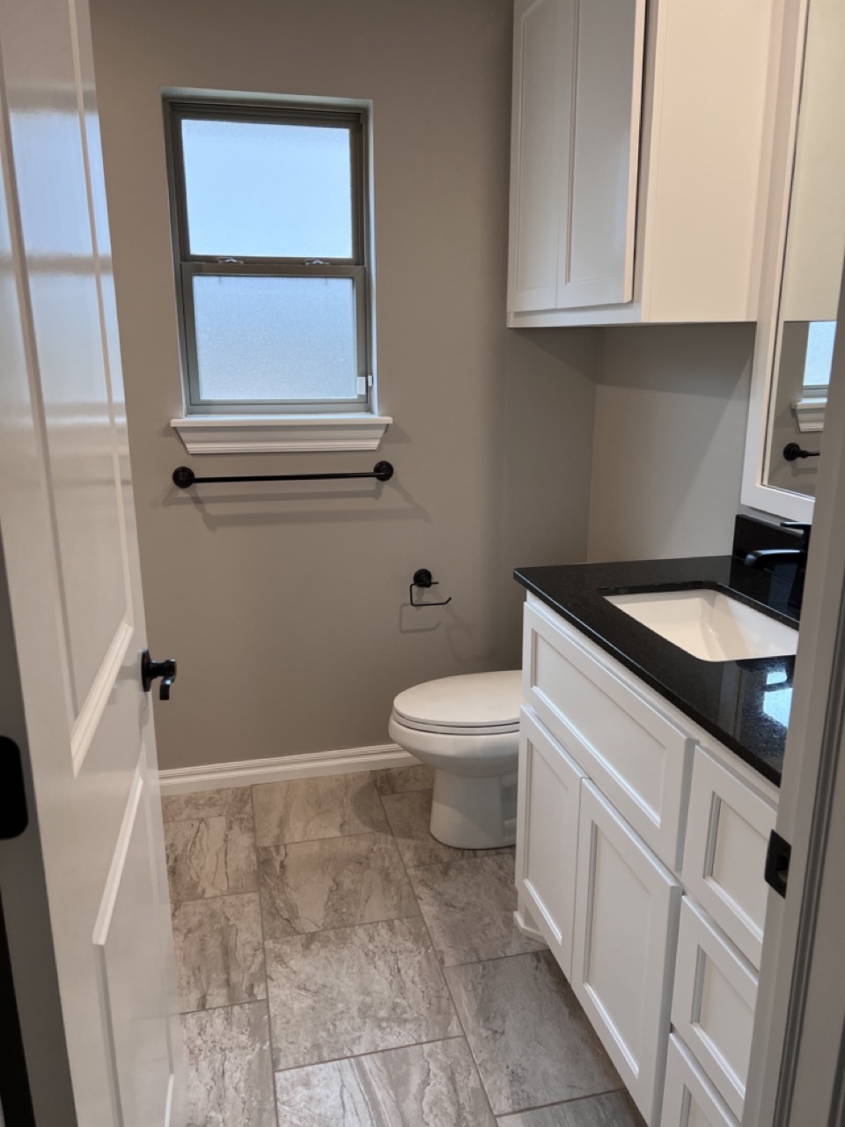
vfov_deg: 67.3
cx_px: 422
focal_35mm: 26
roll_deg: +0.9
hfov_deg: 53.1
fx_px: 846
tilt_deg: -13.8
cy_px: 564
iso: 100
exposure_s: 1/120
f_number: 1.5
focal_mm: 5.7
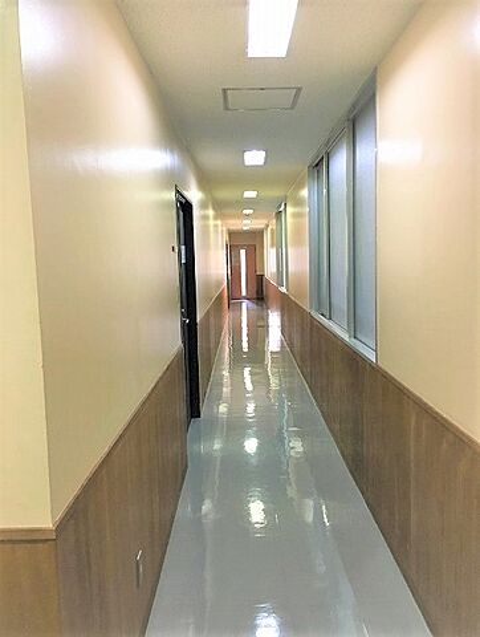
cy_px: 318
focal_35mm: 29
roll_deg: +4.1
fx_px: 534
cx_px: 240
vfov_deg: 61.6
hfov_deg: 48.4
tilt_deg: -5.5
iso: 125
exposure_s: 1/30
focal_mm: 4.15
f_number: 2.2
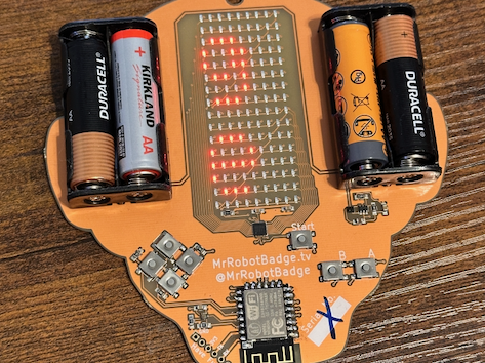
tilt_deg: -70.1
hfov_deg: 29.8
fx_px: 910
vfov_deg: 22.6
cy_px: 164
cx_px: 241
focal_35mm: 65
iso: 320
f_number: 1.78
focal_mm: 6.86
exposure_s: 1/40
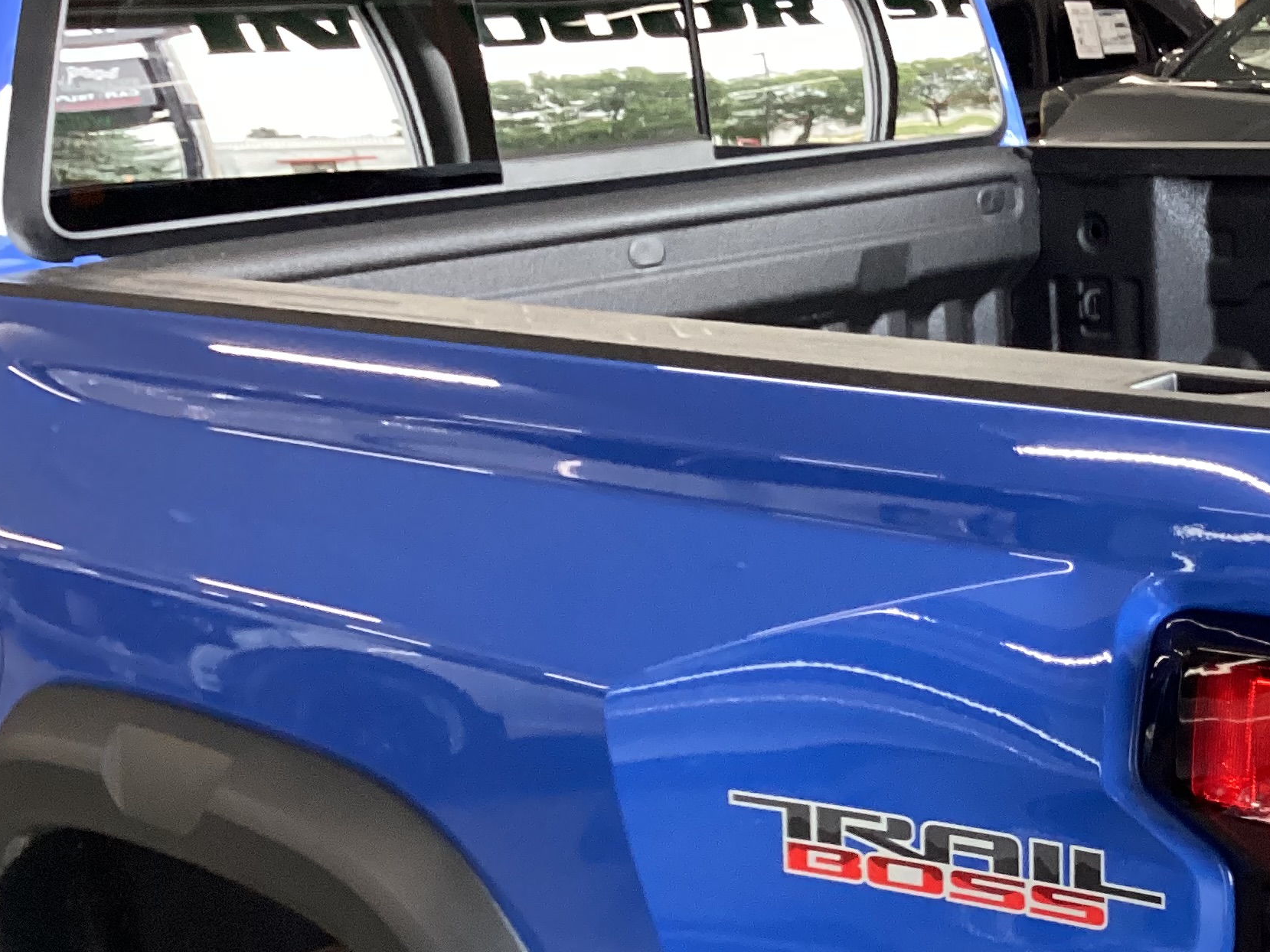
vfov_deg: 23.5
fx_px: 2238
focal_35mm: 61
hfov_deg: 30.9
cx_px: 1012
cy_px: 817
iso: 160
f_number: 2.4
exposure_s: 1/60
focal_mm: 3.3
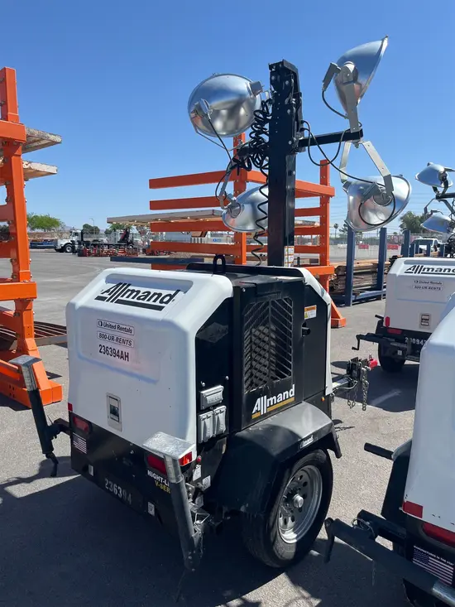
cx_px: 228
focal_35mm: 26
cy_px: 304
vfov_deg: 67.3
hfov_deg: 53.1
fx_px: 456
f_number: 1.6
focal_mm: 5.1
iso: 50
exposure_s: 1/3215
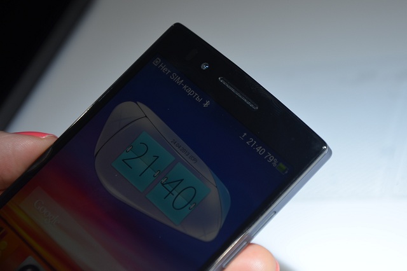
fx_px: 1525
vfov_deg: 10.1
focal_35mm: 135
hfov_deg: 15.2
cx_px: 204
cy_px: 136
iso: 160
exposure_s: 1/200
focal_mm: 90
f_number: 5.6
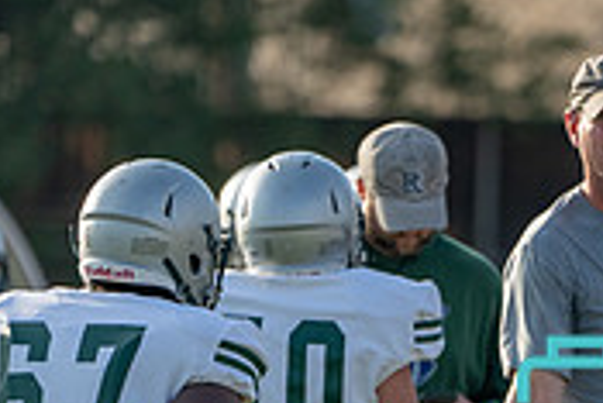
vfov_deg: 1.0
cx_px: 596
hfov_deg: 1.6
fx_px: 22262
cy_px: 487
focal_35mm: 1328
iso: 500
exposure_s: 1/1250
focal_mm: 400
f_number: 5.6
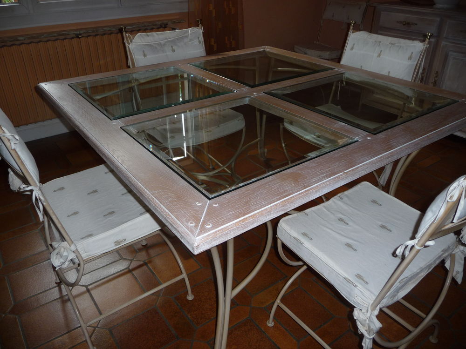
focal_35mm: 28
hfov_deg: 63.4
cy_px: 174
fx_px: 377
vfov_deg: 49.7
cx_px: 233
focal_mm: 4.7
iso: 100
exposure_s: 1/30
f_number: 3.3
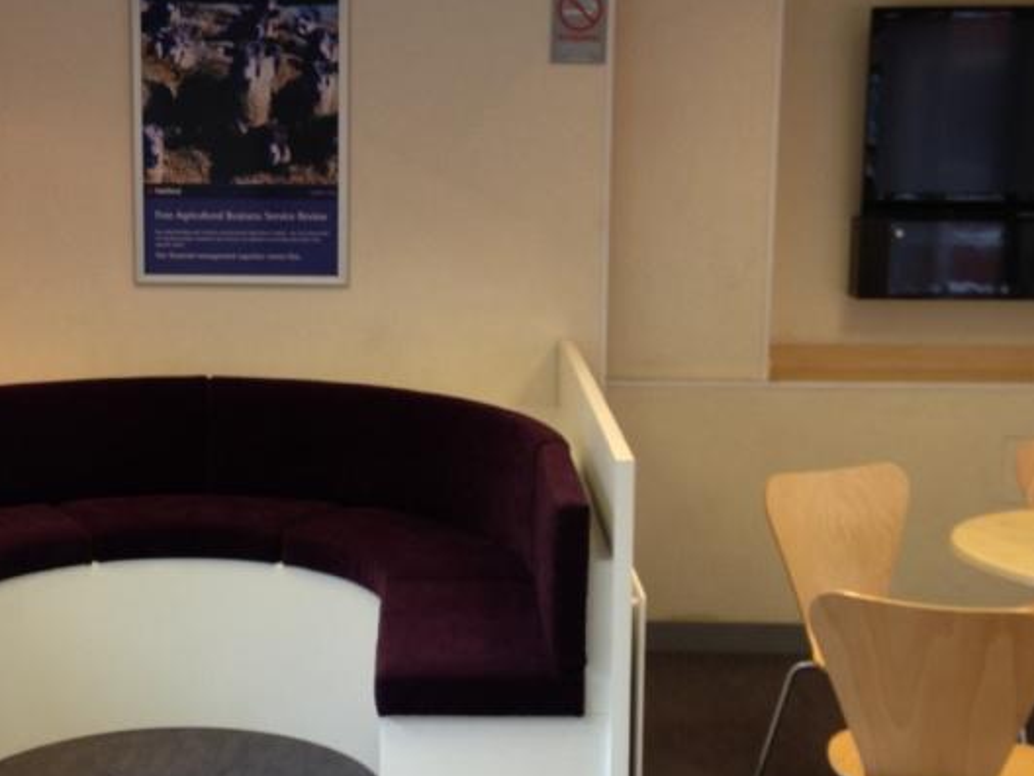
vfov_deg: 22.9
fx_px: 1912
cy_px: 388
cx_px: 421
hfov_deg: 30.2
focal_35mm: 64
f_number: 2.4
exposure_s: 1/30
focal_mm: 4.13
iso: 50
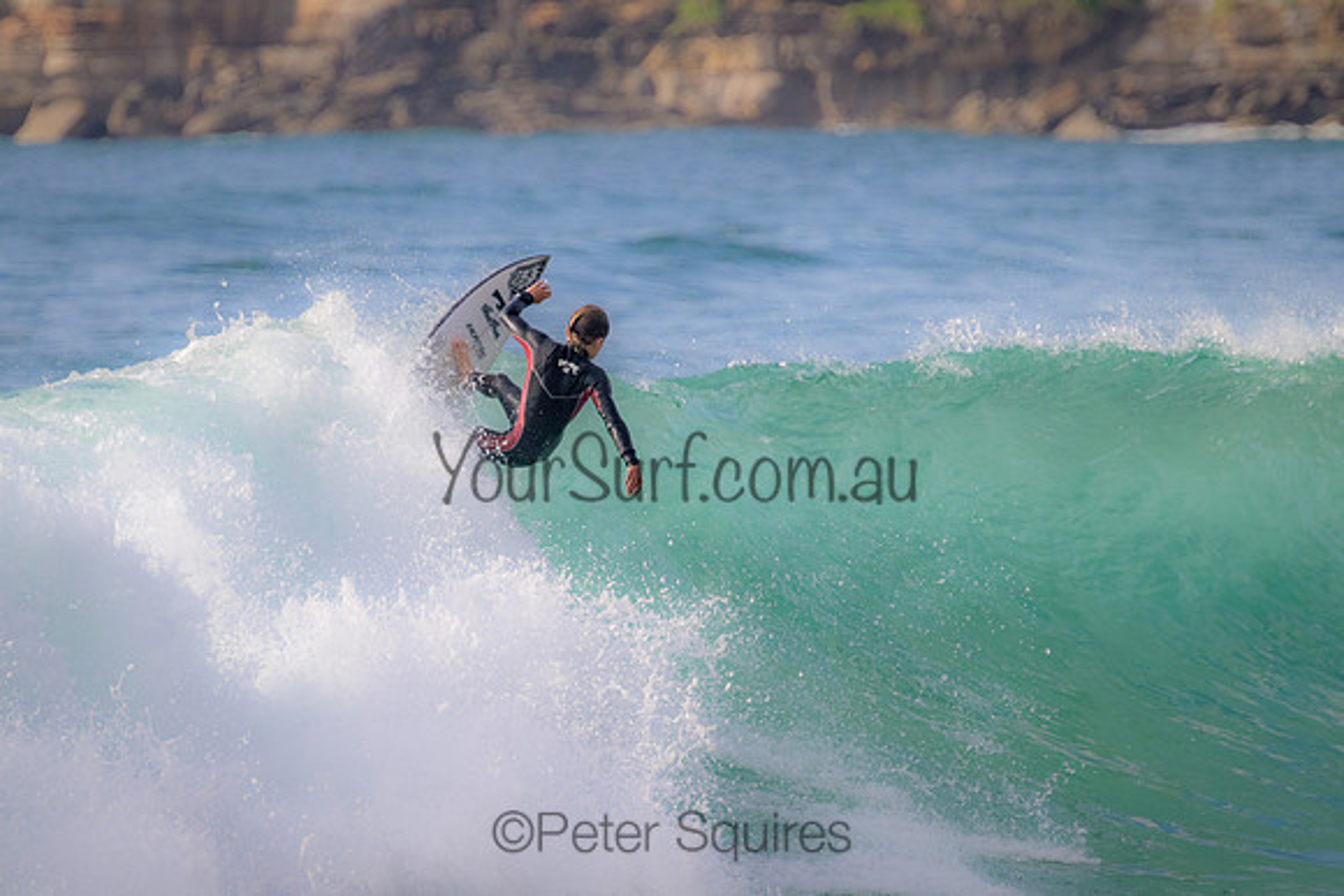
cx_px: 672
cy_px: 448
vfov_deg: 1.7
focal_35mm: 800
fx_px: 29872
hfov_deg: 2.6
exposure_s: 1/2000
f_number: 11
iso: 2000
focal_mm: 800
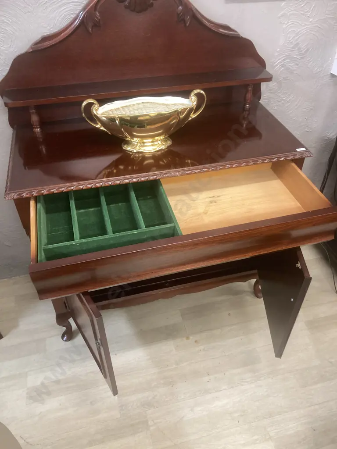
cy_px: 224
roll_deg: -1.4
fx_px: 363
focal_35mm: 28
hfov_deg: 49.7
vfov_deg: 63.4
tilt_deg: -40.5
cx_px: 168
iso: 200
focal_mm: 3.99
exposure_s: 1/50
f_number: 1.8
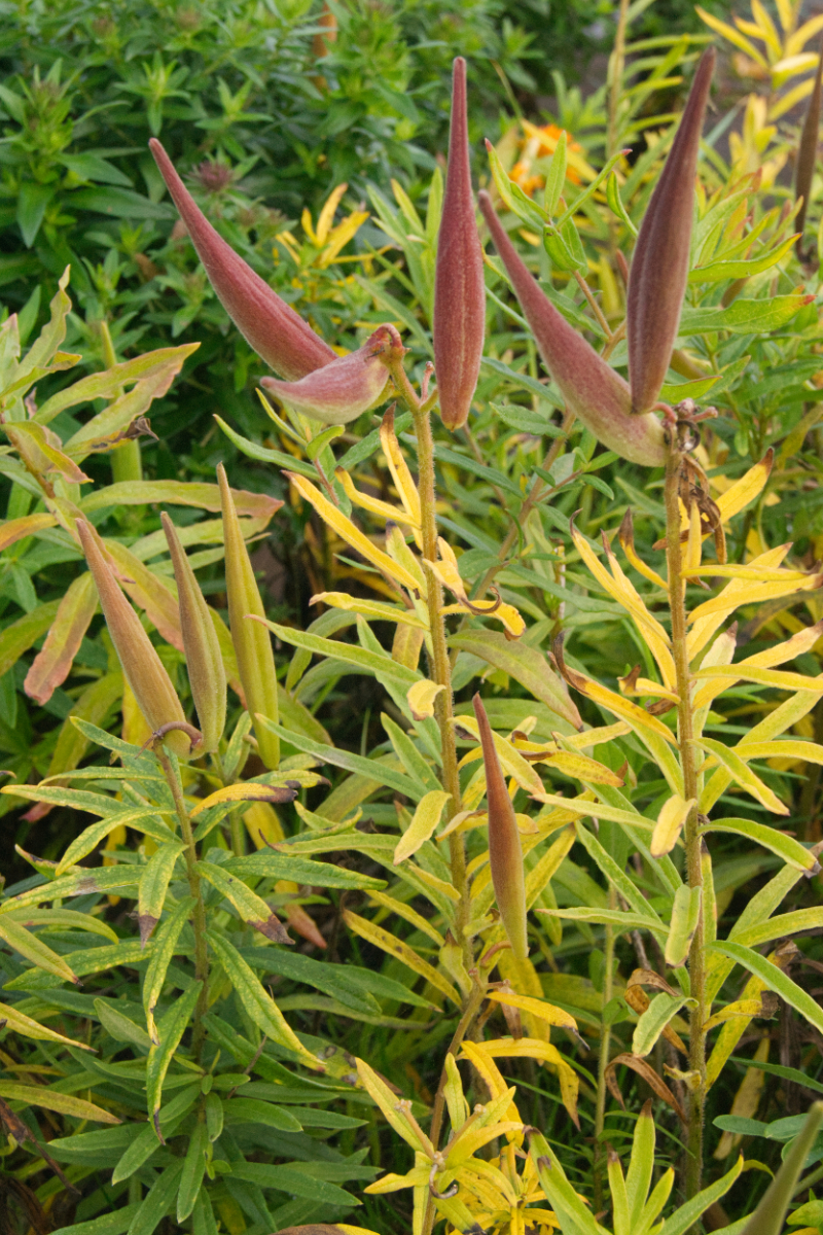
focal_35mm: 60
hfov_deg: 22.6
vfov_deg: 33.4
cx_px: 412
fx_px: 2057
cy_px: 618
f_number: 10
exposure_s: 1/500
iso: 1600
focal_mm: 40
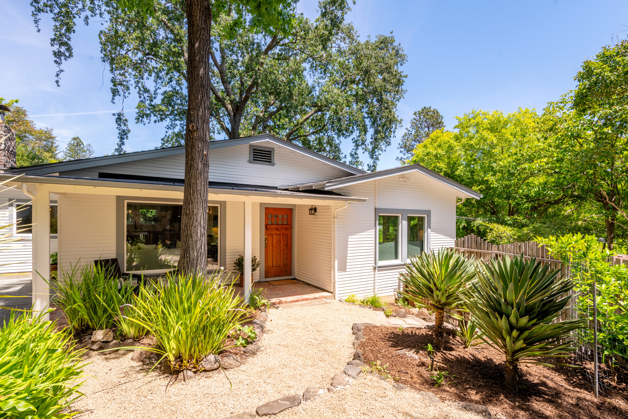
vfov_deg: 67.4
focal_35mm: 18
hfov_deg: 90.0
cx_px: 314
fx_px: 314
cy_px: 210
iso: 200
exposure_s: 1/200
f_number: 9
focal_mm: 18
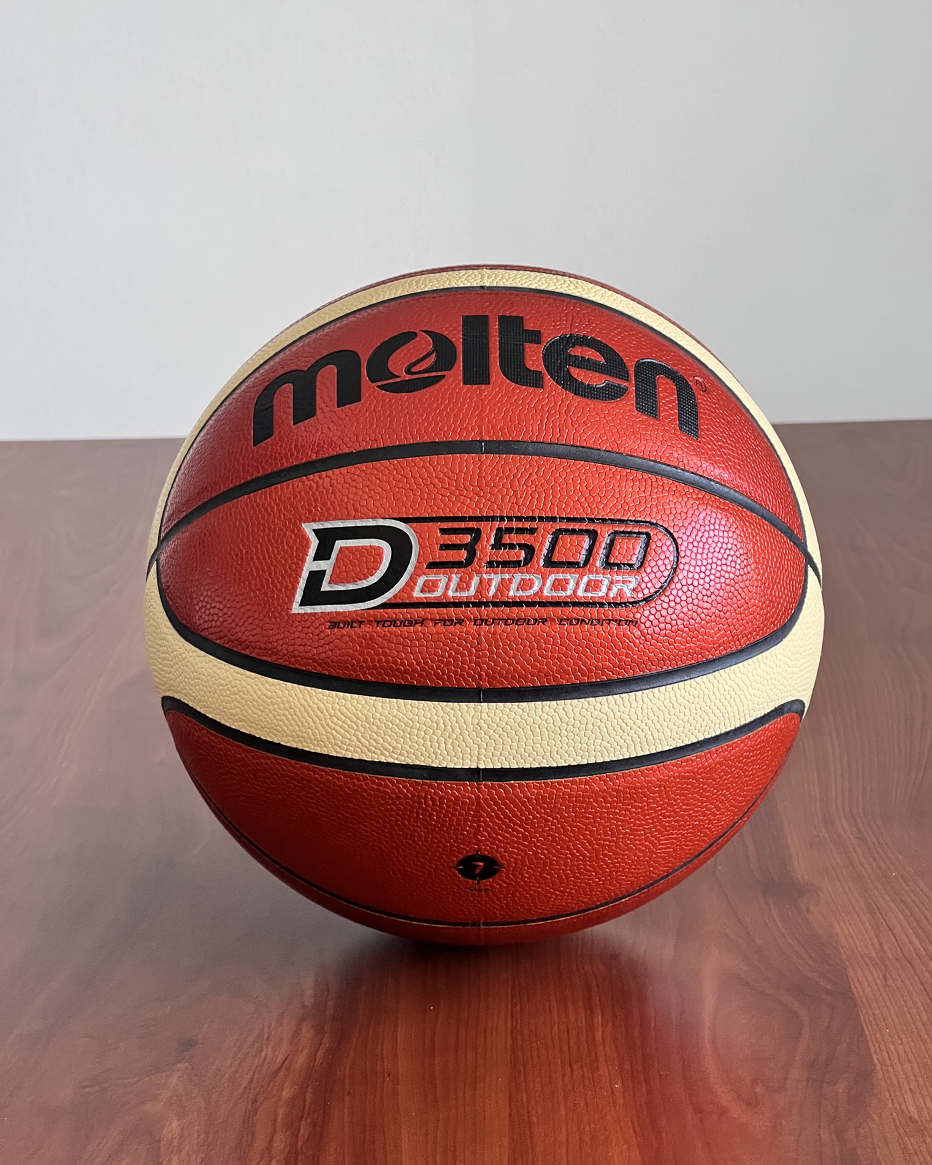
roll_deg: +1.8
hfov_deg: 18.9
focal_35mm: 81
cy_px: 587
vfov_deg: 23.6
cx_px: 470
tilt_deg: -14.5
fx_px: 2793
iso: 160
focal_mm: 9
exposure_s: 1/99
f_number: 2.8
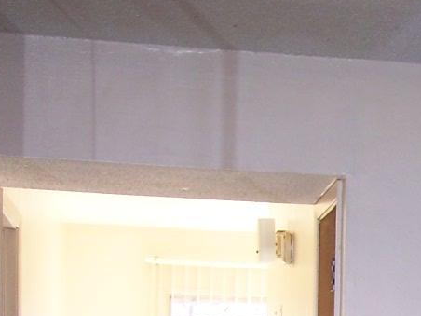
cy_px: 515
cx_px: 600
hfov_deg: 14.4
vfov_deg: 10.9
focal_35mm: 129
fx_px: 1569
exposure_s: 1/60
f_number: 2.8
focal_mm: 8
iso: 100
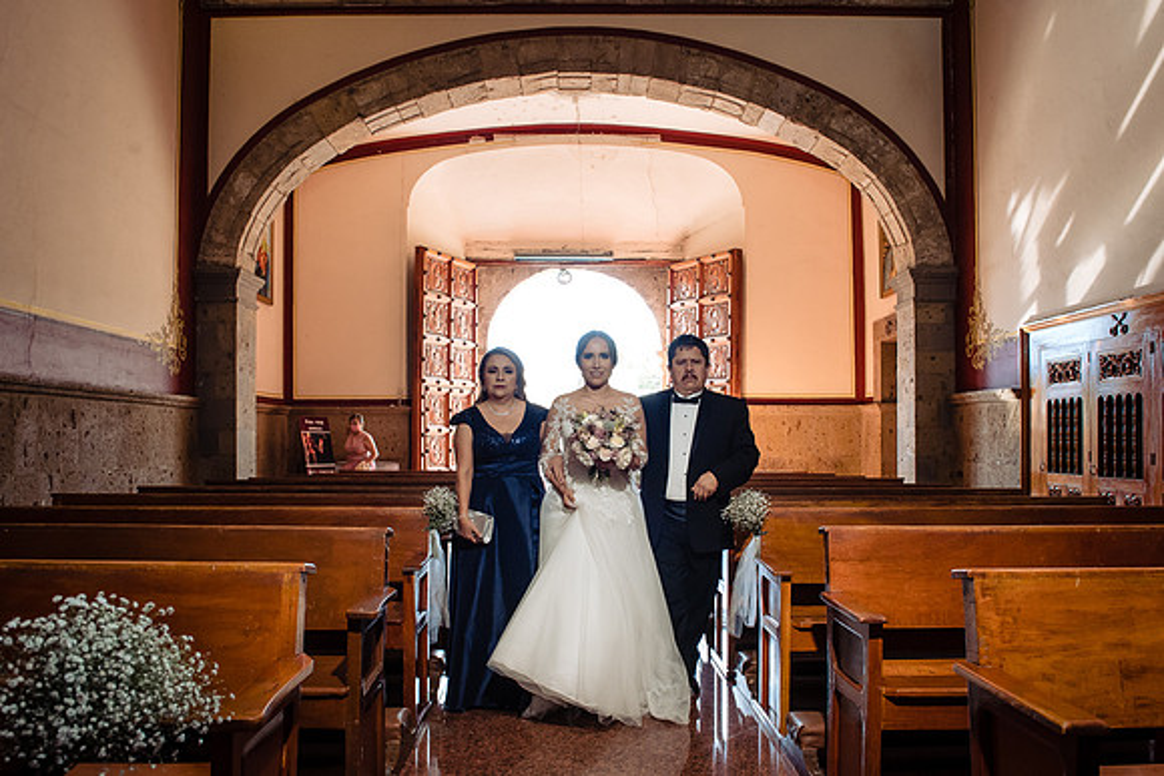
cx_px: 591
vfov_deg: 47.7
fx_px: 877
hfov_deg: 67.1
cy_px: 433
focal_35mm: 27
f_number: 7.1
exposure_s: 1/160
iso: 1600
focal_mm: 24
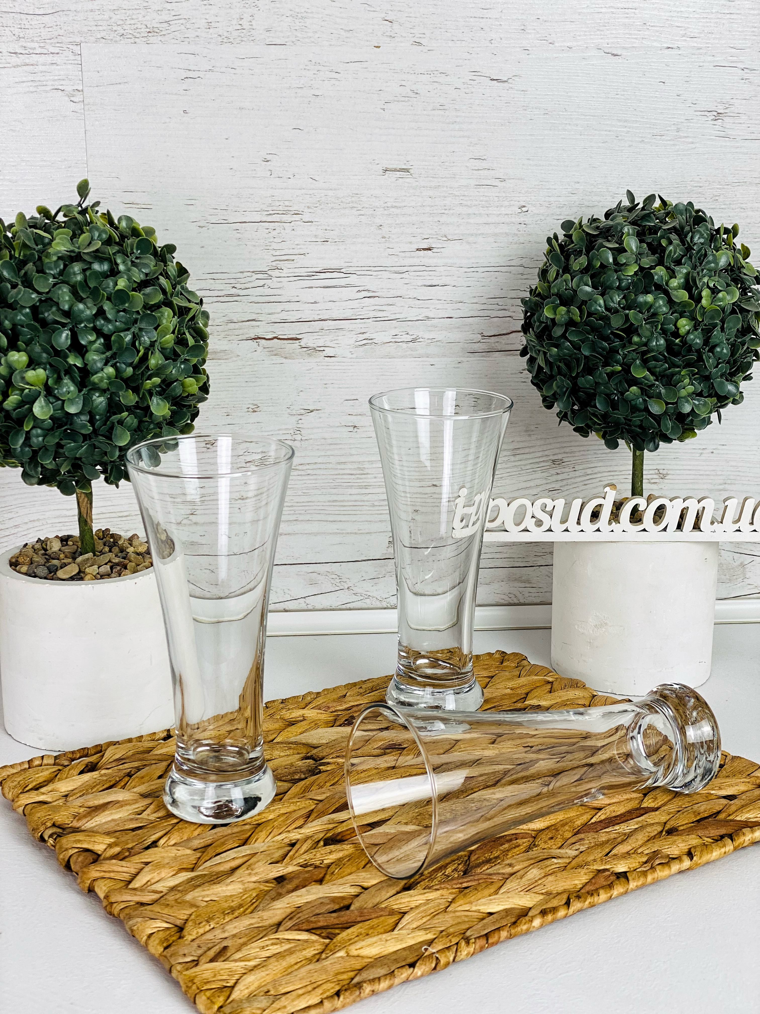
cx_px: 380
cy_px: 507
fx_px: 1522
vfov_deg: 36.8
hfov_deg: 28.0
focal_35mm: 52
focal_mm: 6
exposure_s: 1/124
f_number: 2
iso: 20
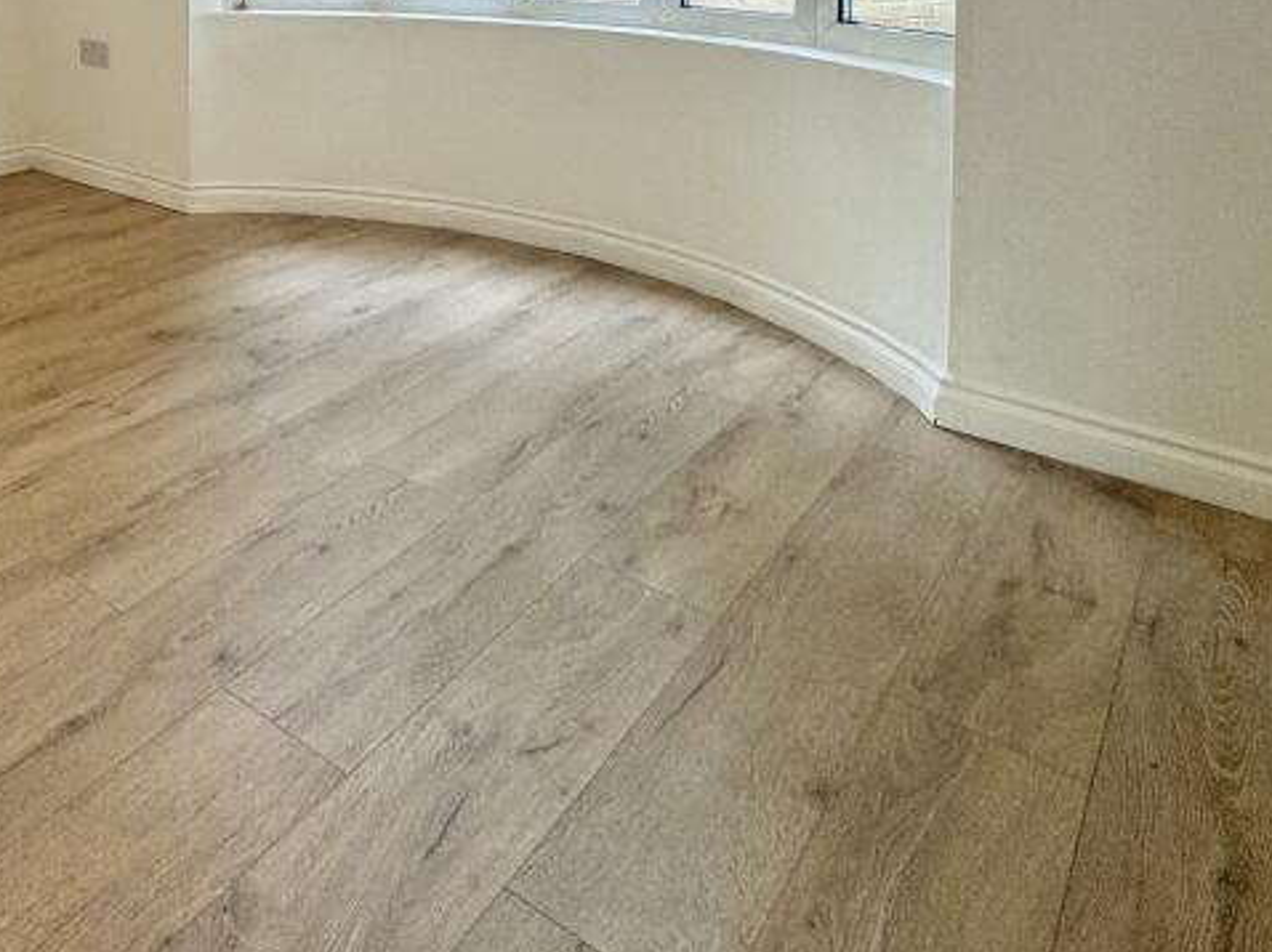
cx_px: 67
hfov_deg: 51.0
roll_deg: +1.1
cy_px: -59
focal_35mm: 30
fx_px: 1102
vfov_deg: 39.5
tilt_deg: -1.0
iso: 125
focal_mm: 2.22
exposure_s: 1/100
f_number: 2.2
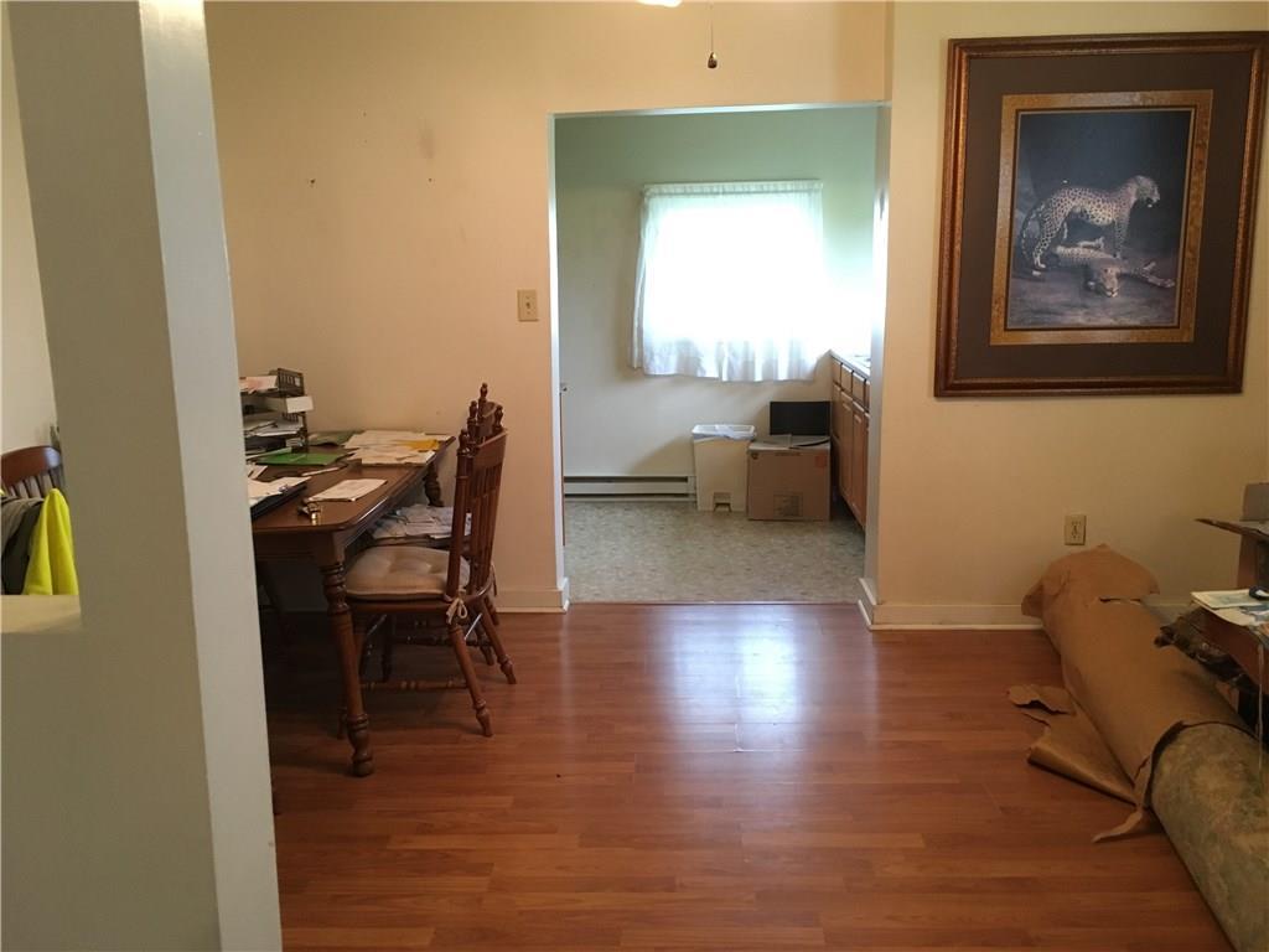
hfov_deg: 61.7
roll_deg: +1.8
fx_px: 1063
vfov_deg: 48.2
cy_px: 476
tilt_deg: -9.7
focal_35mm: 29
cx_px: 634
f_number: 2.2
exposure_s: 1/30
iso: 160
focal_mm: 4.15
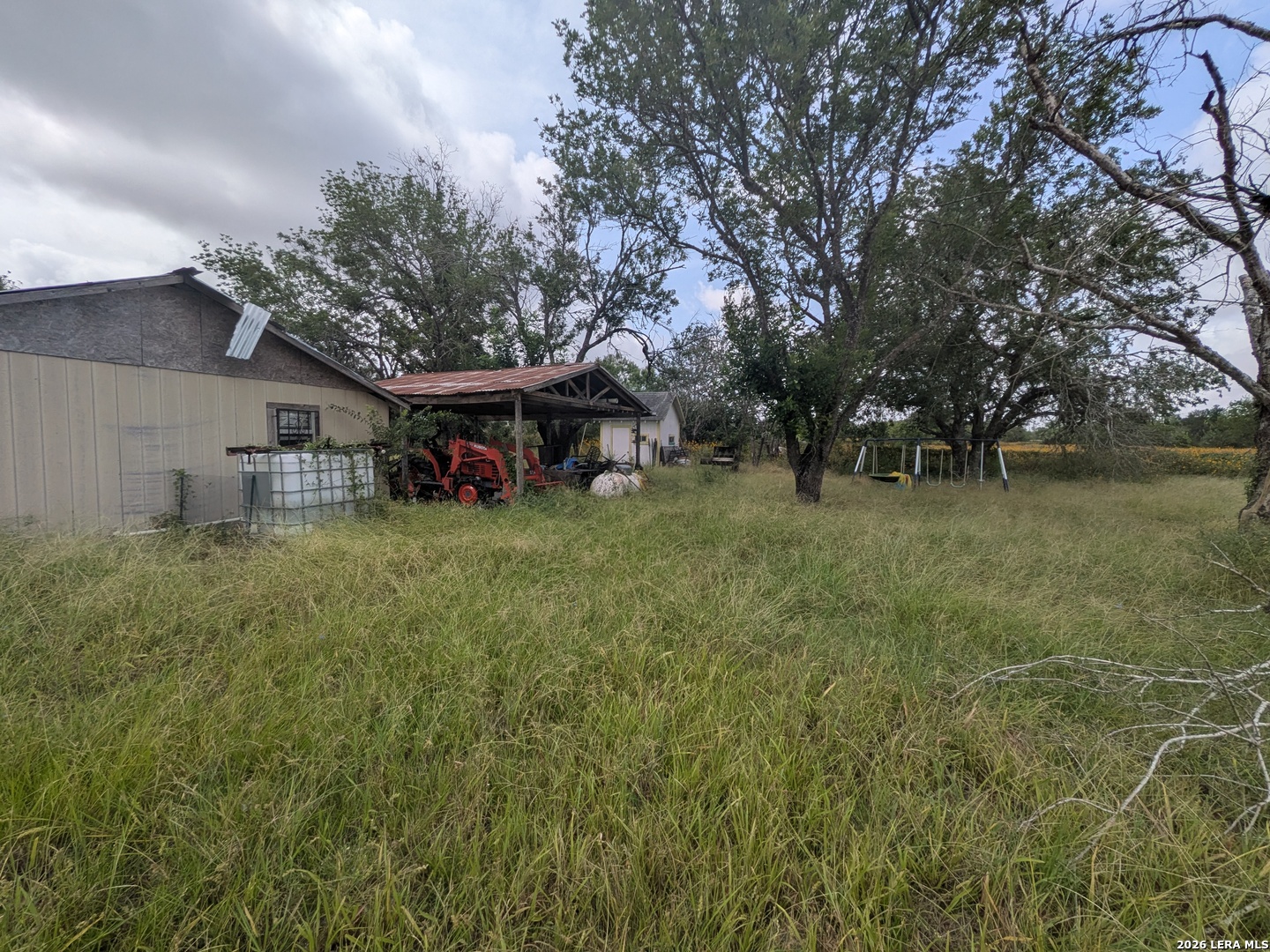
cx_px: 635
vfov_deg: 85.7
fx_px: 514
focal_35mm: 14
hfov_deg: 102.1
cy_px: 476
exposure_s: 1/1718
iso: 49
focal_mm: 1.83
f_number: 2.2
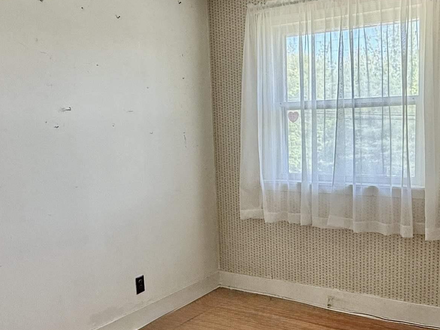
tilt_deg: -7.5
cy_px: 189
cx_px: 295
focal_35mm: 37
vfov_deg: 38.6
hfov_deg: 49.2
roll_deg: +1.6
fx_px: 470
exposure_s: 1/99
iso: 160
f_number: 2.2
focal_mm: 2.22
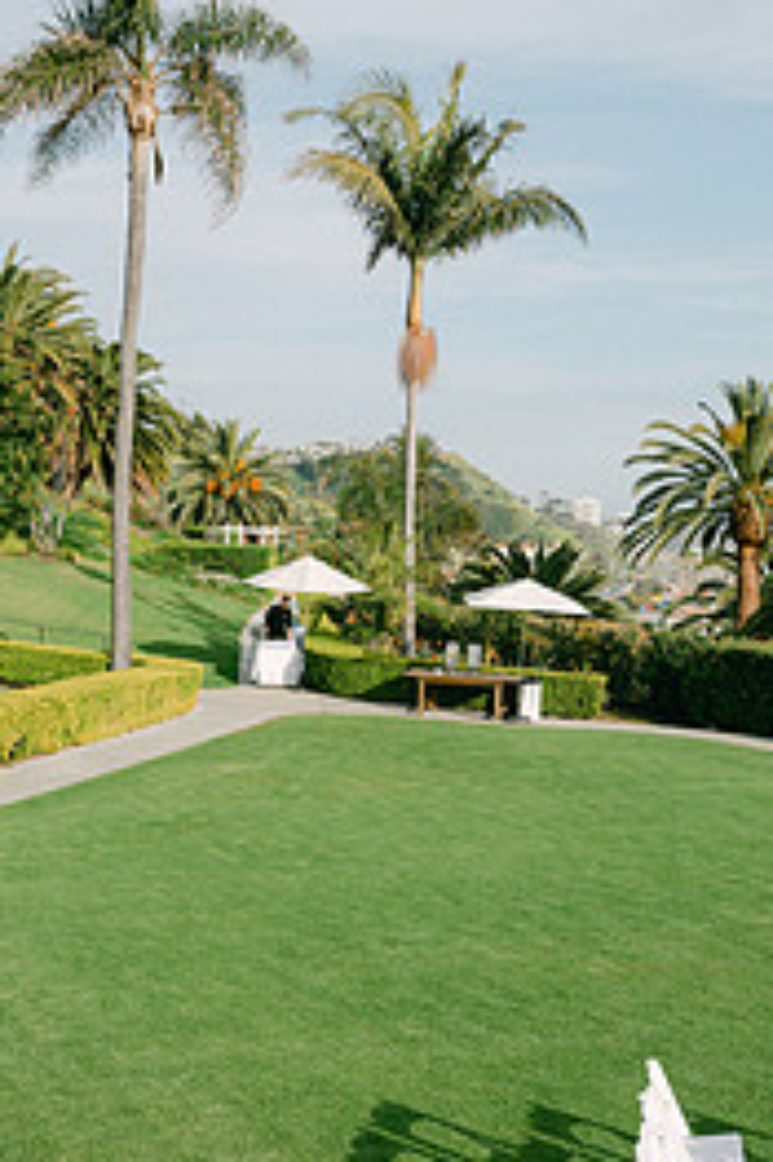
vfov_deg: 33.4
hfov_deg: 22.5
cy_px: 557
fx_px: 1935
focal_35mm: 60
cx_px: 517
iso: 125
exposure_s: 1/1250
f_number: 4
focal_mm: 35
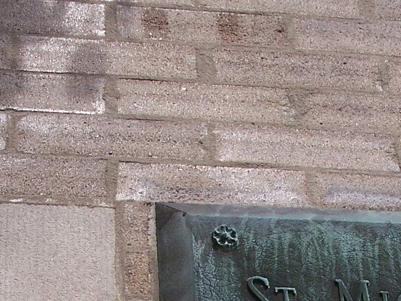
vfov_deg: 11.3
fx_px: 1460
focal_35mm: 126
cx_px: 198
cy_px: 453
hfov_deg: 15.6
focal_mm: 8
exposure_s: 1/750
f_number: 5.6
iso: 100
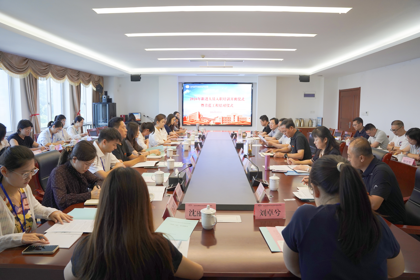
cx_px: 210
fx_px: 293
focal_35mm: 25
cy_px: 140
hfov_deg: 71.3
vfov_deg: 51.1
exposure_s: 1/160
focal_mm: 25.1
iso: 1000
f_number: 4
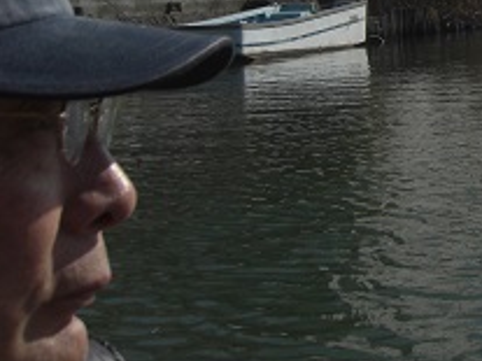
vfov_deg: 15.6
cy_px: -38
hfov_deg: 20.1
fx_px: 1280
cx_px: 563
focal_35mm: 92
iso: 80
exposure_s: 1/320
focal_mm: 7.9
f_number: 8
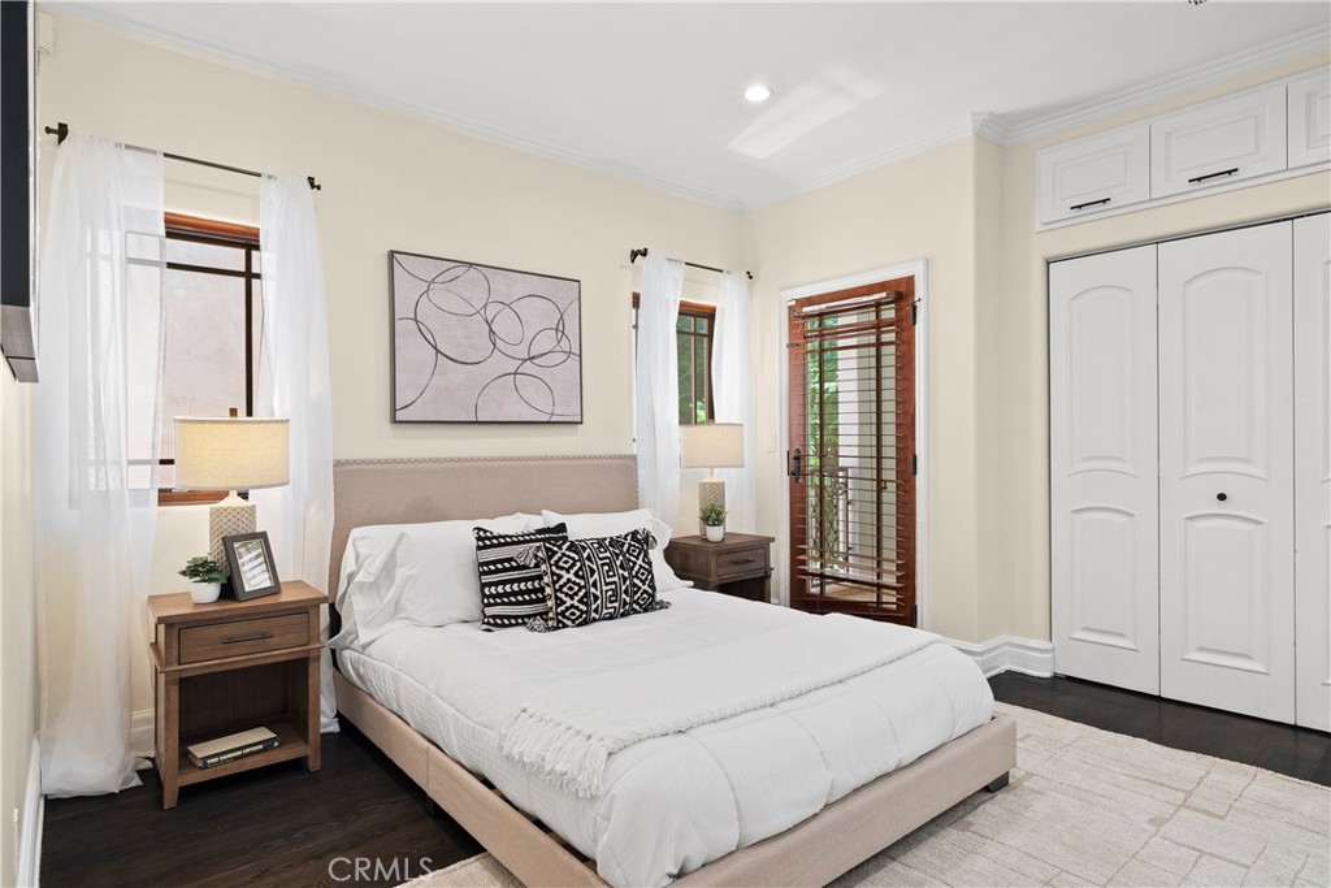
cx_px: 666
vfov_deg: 61.9
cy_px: 444
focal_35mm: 20
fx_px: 739
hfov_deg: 84.0
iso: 250
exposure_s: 1/1.43
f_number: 8
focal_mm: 20
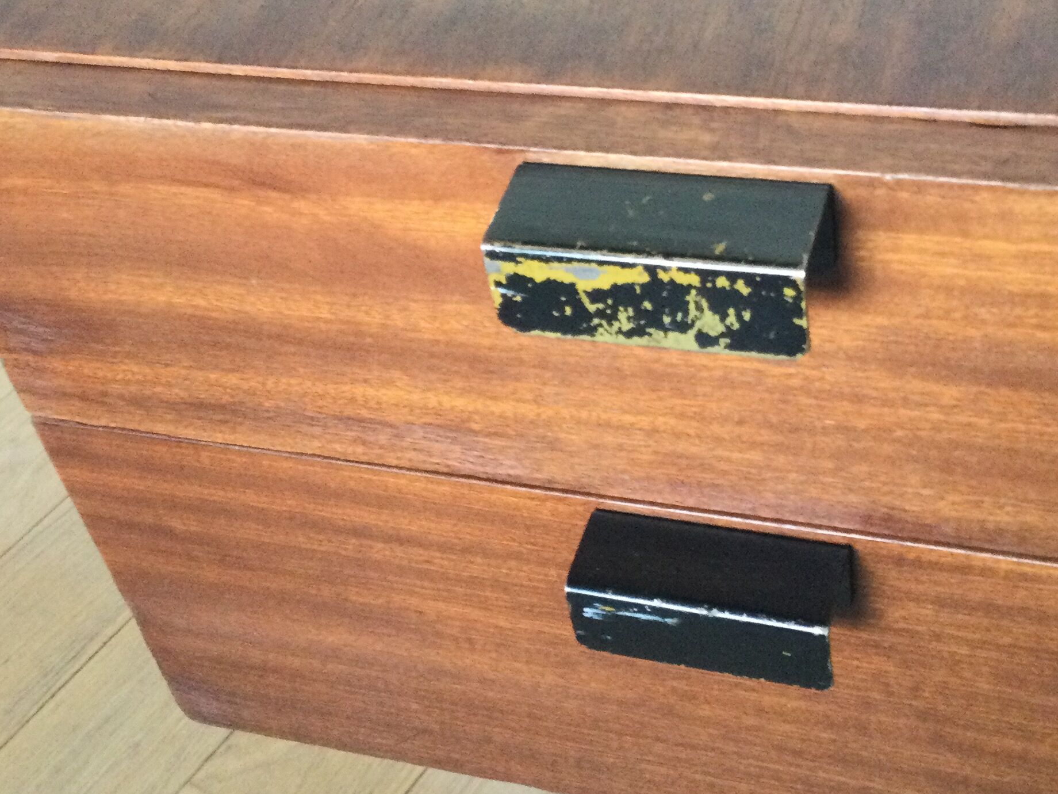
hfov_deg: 34.9
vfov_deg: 26.5
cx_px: 580
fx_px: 1681
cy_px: 344
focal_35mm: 55
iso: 250
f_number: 2.4
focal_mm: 3.3
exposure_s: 1/33
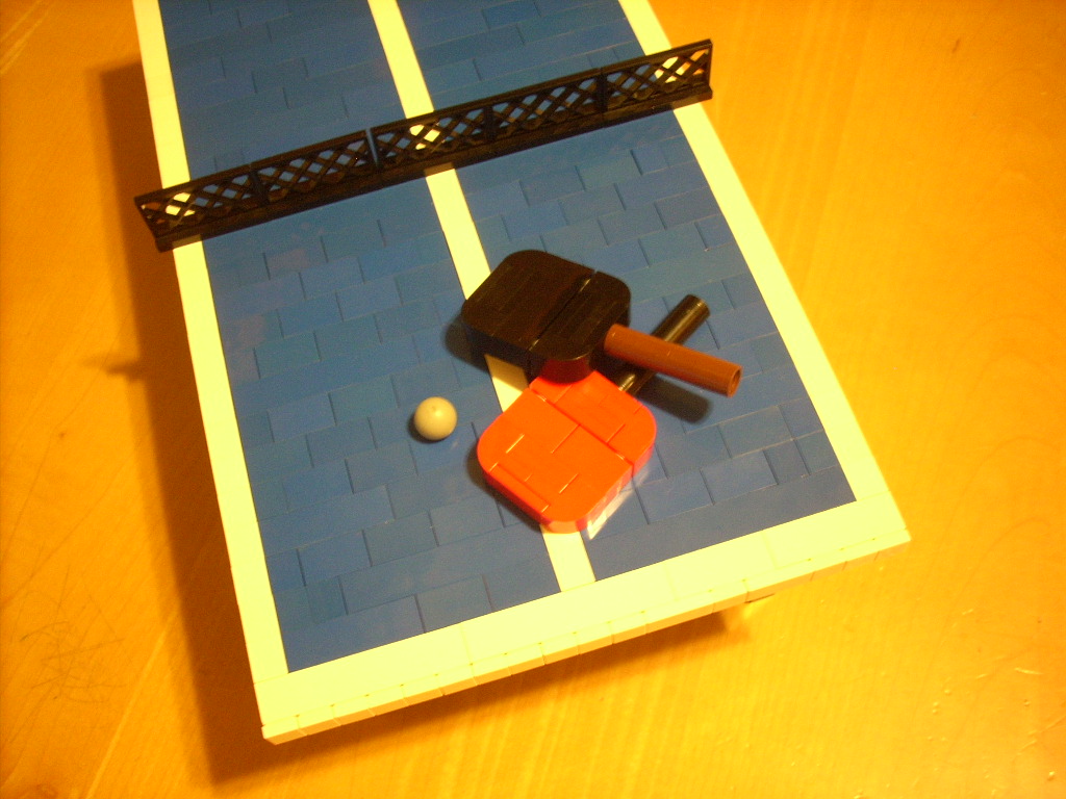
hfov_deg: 50.1
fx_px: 1139
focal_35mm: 37
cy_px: 400
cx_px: 533
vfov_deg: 38.7
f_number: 2.8
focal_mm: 6.2
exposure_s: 1/4
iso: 208
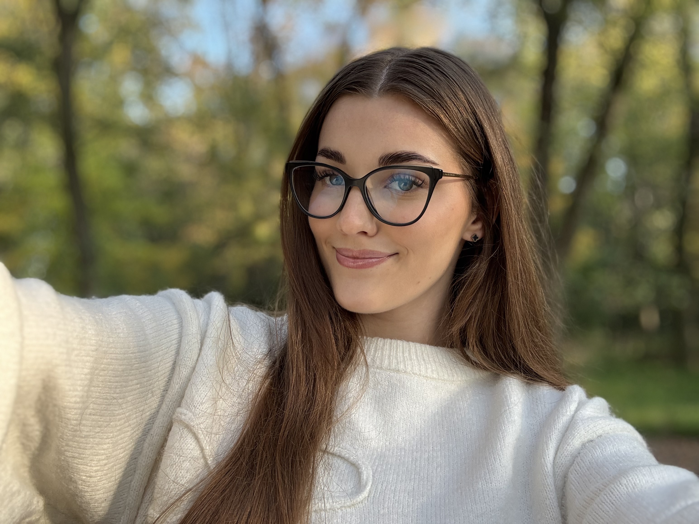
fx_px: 606
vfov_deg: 46.8
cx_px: 350
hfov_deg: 60.0
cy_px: 262
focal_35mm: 30
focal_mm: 2.69
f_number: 1.9
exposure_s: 1/121
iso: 40
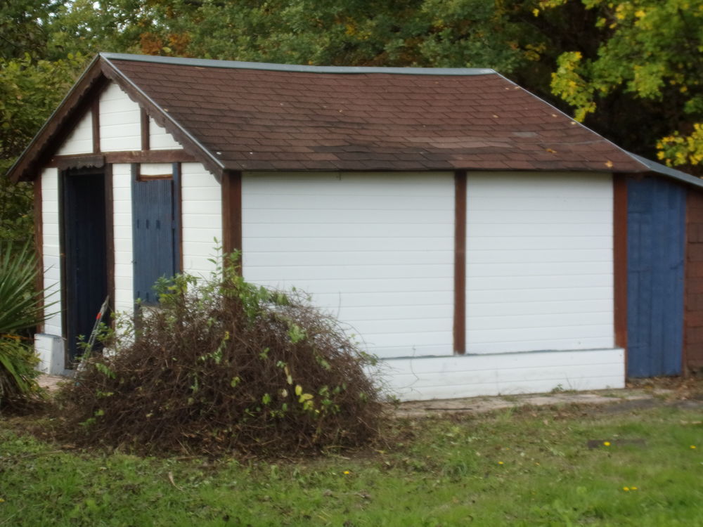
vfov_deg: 19.4
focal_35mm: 76
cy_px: 264
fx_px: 1543
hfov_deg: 25.7
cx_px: 352
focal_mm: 13.6
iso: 80
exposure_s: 1/85
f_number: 4.7
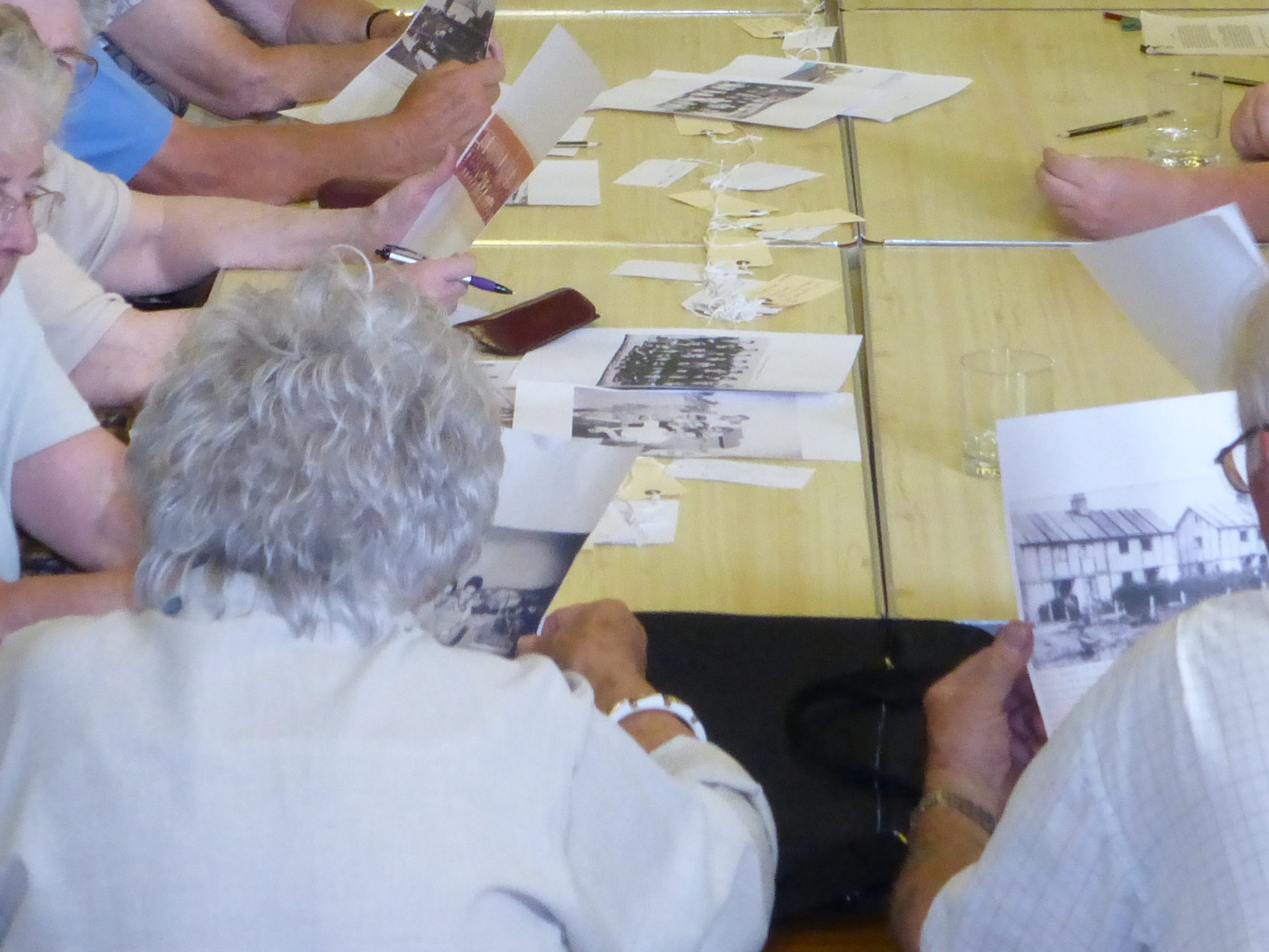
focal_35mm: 137
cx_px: 573
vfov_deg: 10.8
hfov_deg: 14.4
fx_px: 5023
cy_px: 60
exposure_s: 1/60
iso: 640
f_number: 4.8
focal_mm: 11
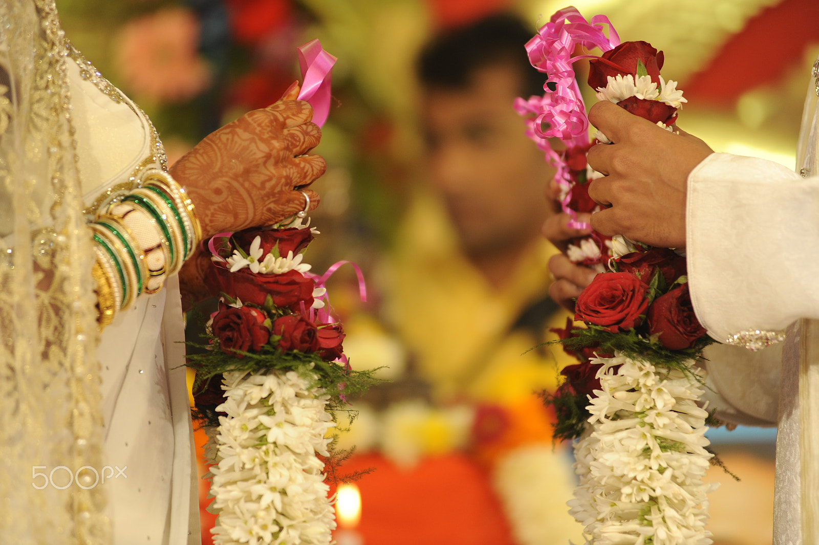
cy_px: 272
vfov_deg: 6.9
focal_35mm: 200
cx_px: 410
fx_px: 4547
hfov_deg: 10.3
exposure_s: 1/250
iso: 640
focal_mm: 200
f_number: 2.8
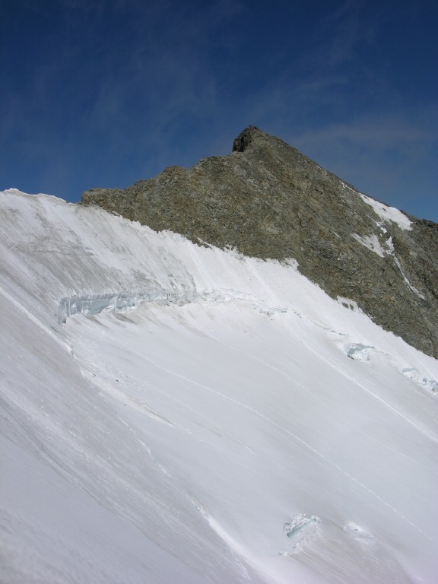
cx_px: 219
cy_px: 292
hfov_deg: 40.7
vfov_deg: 52.6
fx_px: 590
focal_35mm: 35
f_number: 8
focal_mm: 8.9
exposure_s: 1/476
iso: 50
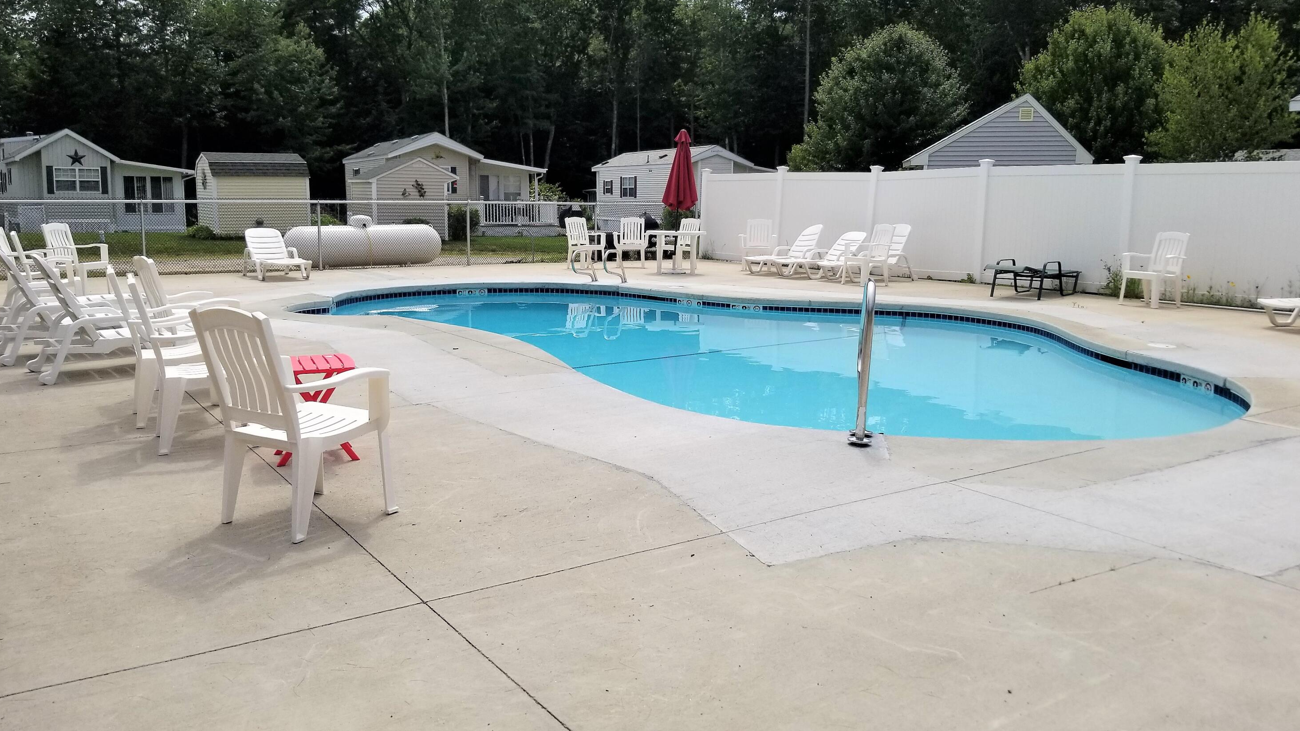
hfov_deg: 66.1
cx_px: 652
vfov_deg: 40.2
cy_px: 348
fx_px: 1000
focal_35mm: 29
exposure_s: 1/6832
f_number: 1.7
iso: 50
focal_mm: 4.3
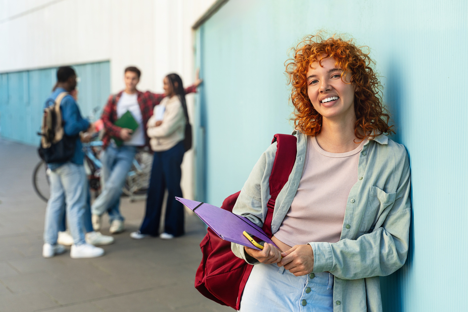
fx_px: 741
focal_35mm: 57
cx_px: 234
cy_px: 156
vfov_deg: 23.8
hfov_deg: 35.1
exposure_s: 1/1000
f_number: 3.5
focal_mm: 57
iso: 400
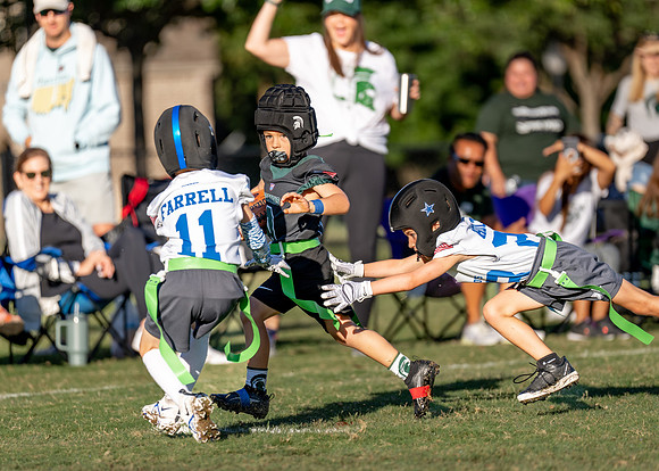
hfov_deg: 7.3
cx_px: 305
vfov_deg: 5.2
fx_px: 5150
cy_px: 243
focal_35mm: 275
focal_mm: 200
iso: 100
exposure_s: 1/2000
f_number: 2.8
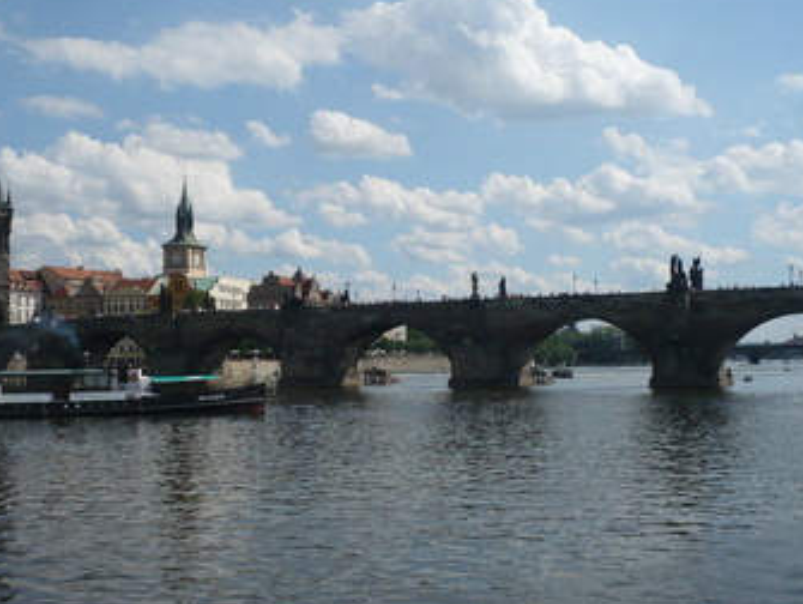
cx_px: 355
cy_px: 292
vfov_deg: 30.9
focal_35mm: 47
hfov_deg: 40.3
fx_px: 1091
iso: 100
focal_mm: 5.8
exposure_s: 1/500
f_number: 8
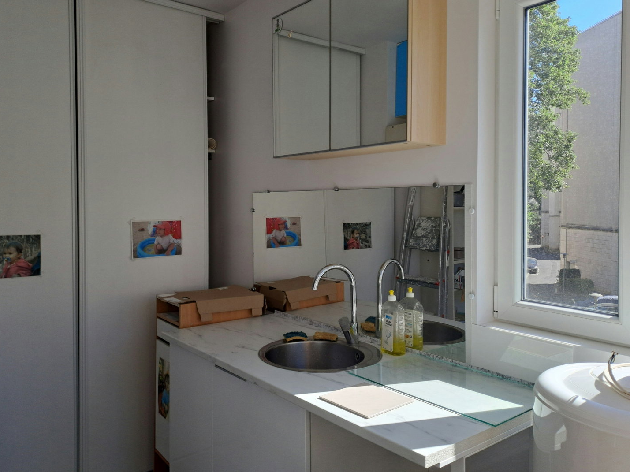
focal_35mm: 28
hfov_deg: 63.4
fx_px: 509
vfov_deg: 49.6
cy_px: 212
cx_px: 298
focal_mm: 4.65
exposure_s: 1/417
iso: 32
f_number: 1.8
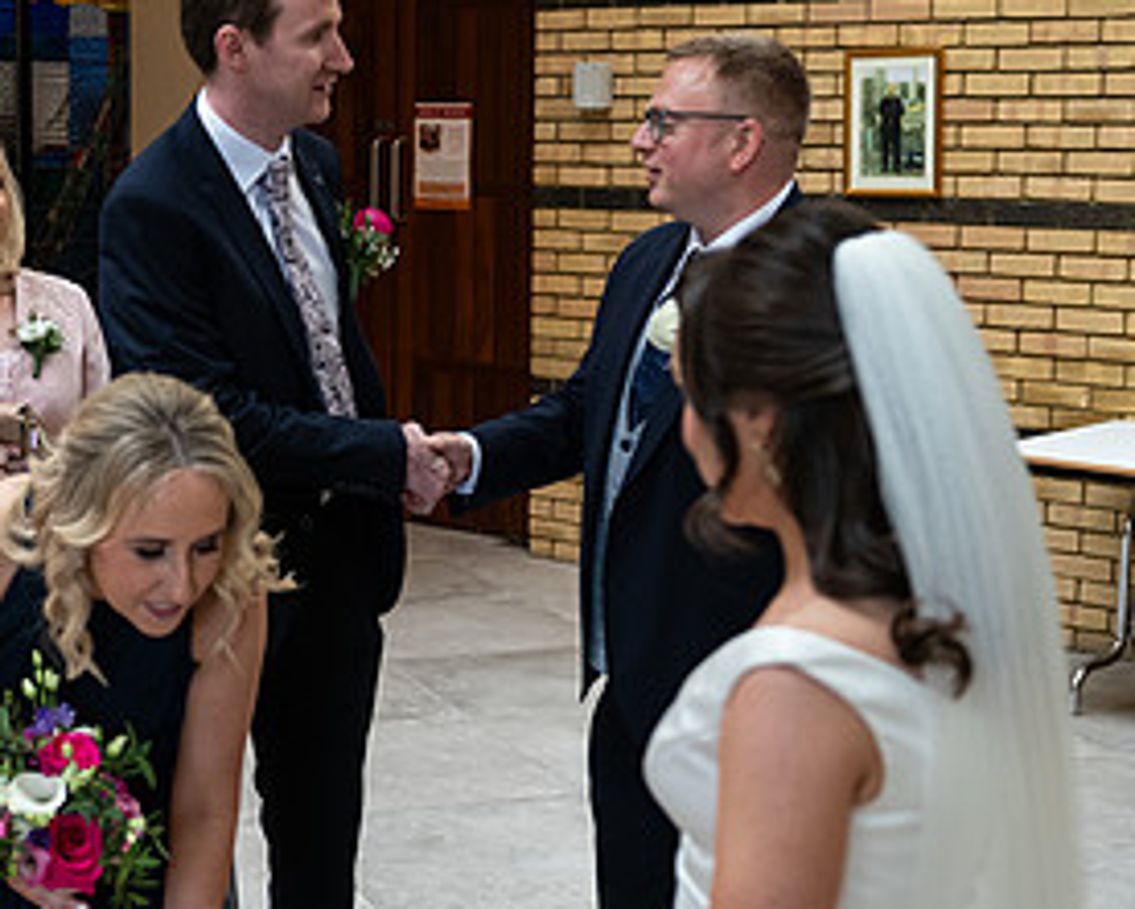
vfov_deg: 21.6
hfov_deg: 26.4
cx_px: 288
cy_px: 450
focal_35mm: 71
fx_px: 2386
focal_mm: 36
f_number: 3.5
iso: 800
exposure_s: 1/160
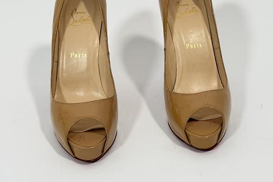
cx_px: 137
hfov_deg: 30.1
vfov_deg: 20.3
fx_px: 508
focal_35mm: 67
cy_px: 67
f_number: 1.78
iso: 64
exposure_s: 1/100
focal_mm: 6.76
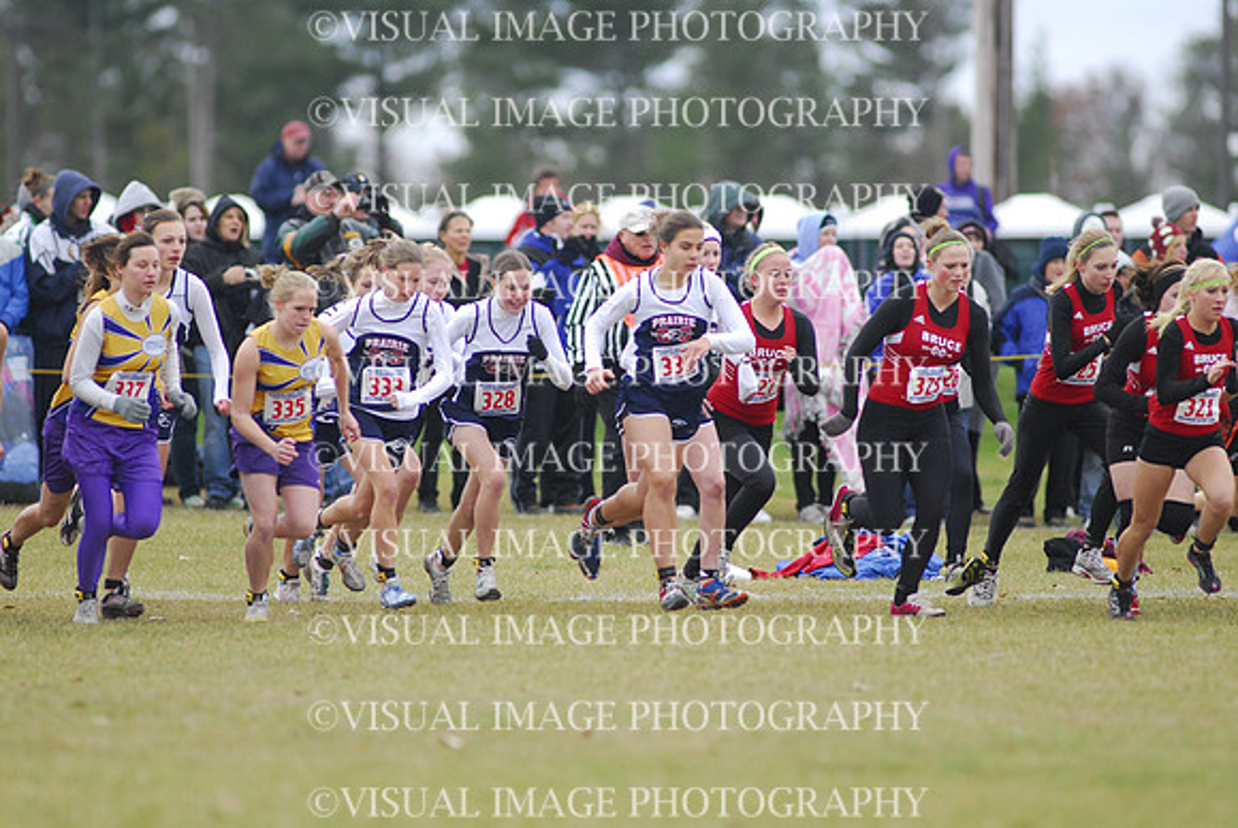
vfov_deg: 3.1
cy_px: 414
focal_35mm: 450
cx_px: 619
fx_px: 15490
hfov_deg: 4.6
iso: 400
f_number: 4
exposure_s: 1/800
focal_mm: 300
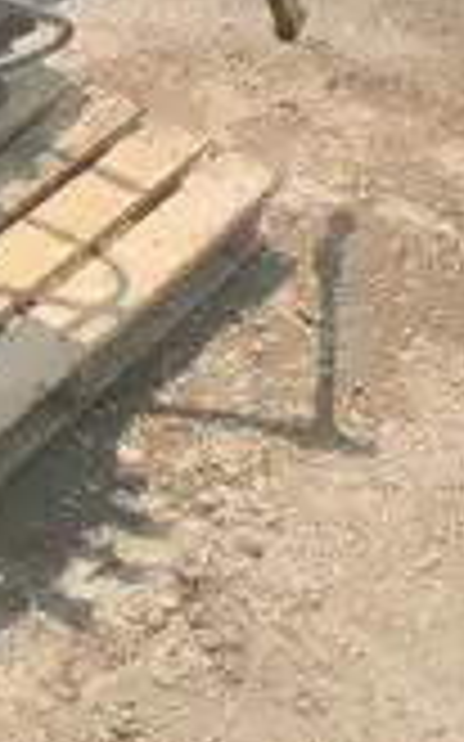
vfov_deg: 28.2
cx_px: -207
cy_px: 189
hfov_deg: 16.6
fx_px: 1458
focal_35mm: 72
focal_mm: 5
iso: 64
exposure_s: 1/100
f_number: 8.5
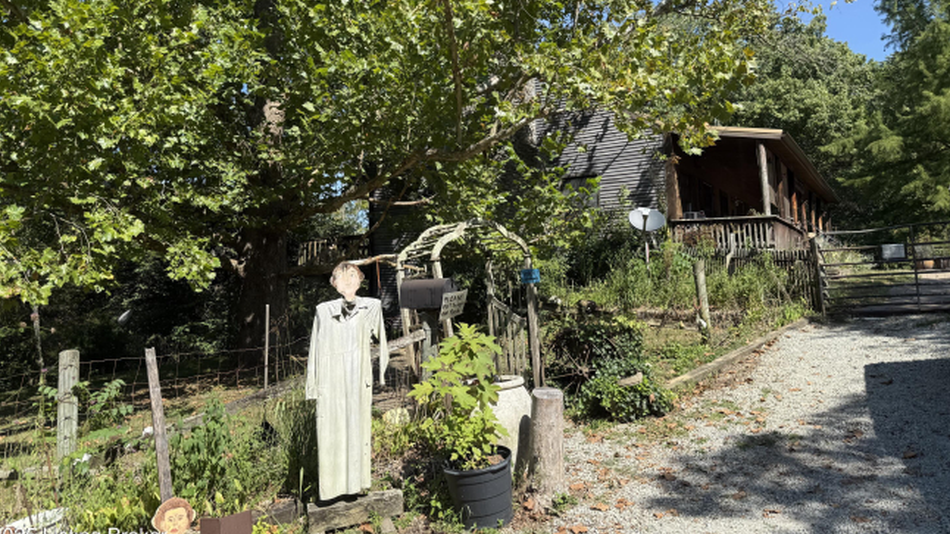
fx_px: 680
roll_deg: +0.0
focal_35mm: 27
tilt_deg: +7.9
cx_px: 464
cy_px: 202
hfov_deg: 69.9
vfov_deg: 42.6
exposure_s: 1/2110
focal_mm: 6.76
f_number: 1.78
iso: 80
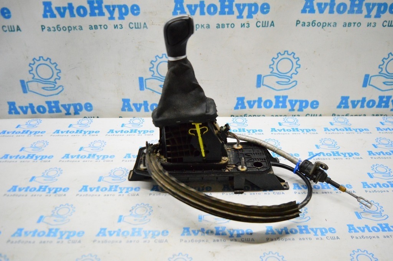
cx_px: 196
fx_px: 327
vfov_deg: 43.5
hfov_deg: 62.0
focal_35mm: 30
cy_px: 130
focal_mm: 20
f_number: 3.8
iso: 6400
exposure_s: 1/800
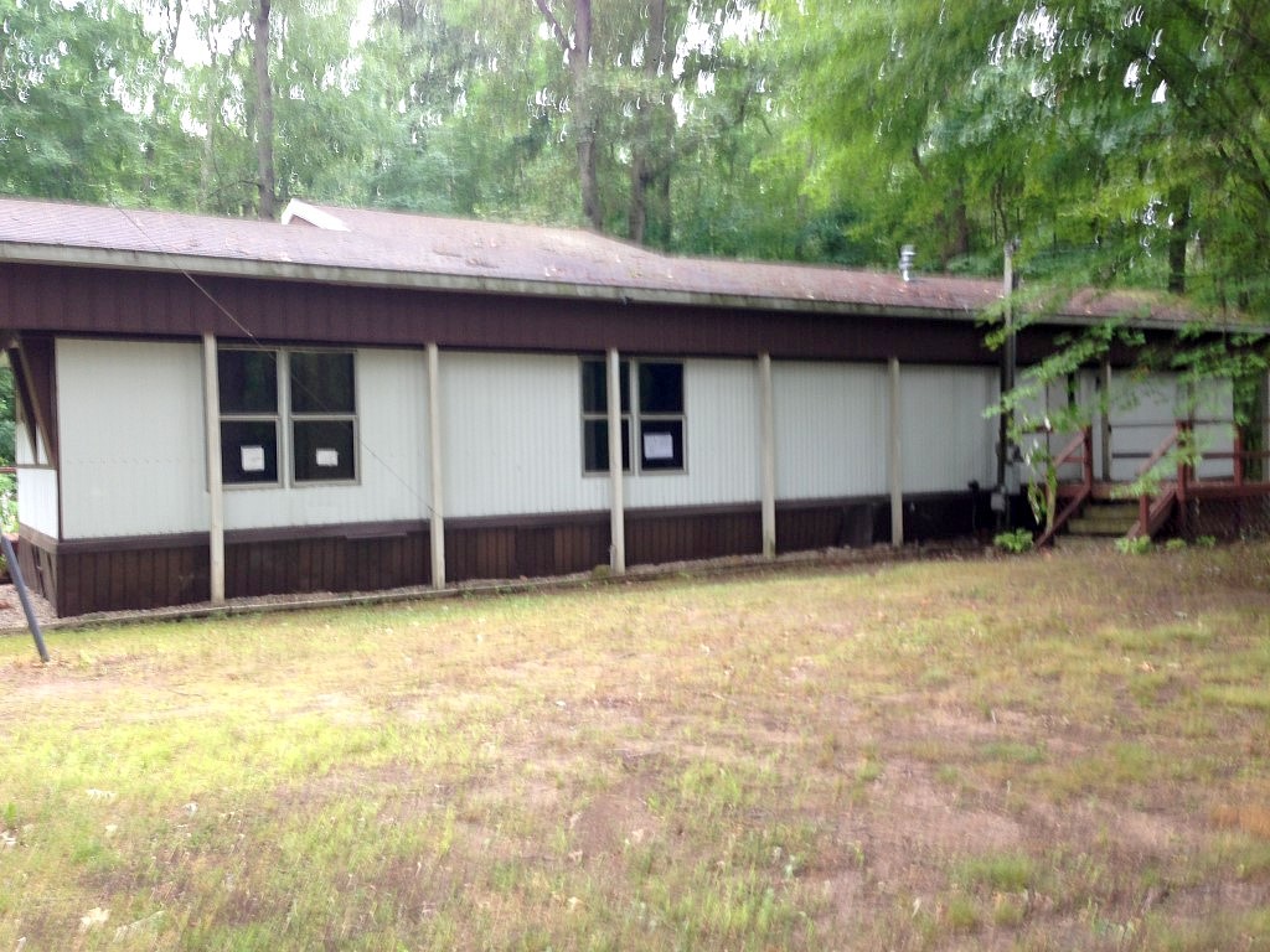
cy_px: 476
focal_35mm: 33
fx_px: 1211
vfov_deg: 42.9
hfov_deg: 55.4
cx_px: 635
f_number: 2.4
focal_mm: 4.13
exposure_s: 1/20
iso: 50
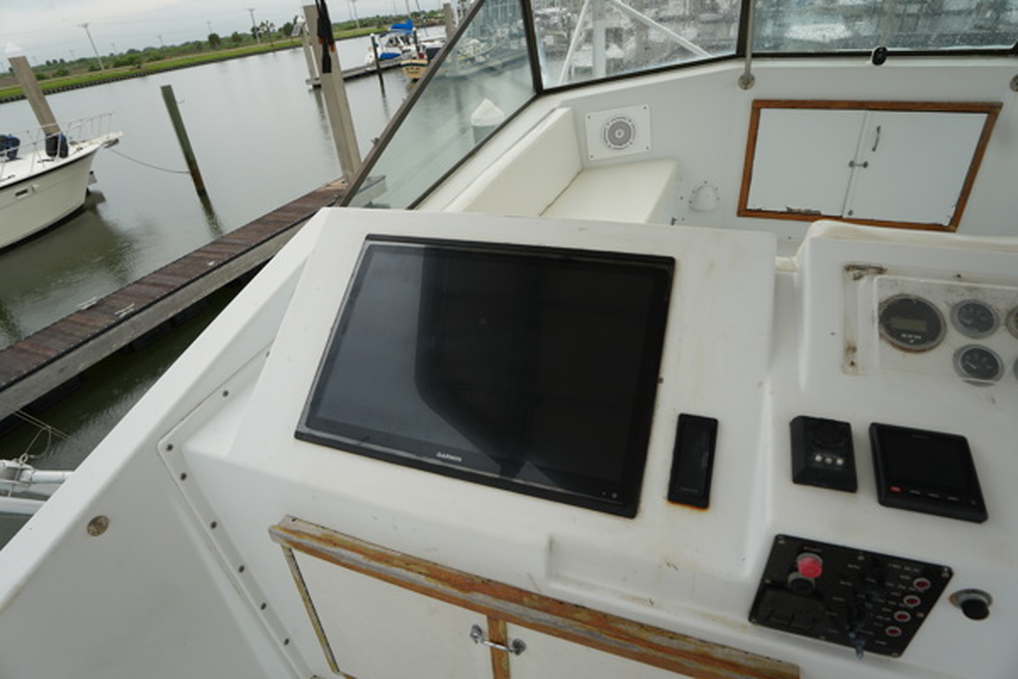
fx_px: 509
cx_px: 509
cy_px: 340
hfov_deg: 90.0
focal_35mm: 18
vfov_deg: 67.4
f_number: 4
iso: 100
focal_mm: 12
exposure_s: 1/80
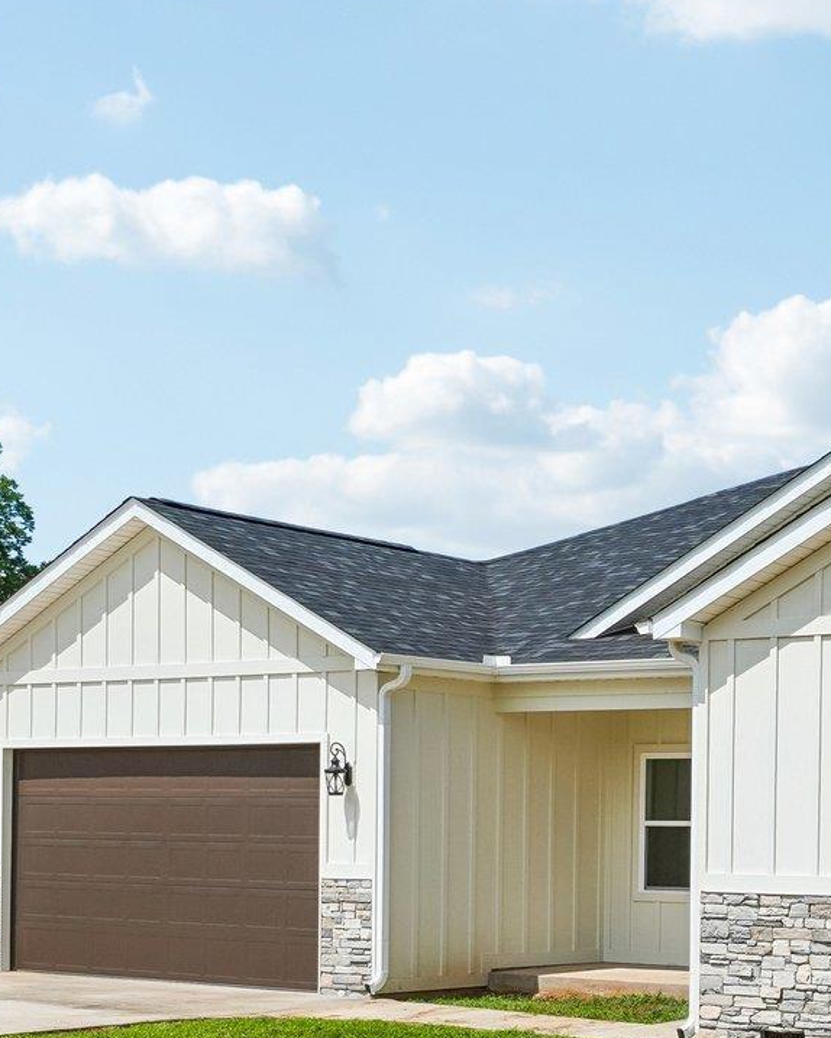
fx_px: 2100
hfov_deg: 21.4
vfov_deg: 27.0
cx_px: 883
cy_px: 885
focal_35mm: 68
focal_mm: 17
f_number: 8
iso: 100
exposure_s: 1/500
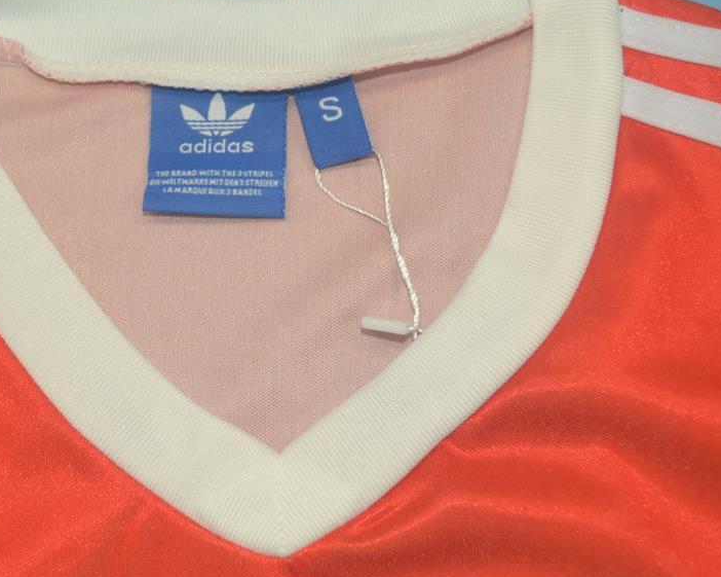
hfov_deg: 35.8
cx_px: 262
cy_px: 259
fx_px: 1109
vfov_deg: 29.1
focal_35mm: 52
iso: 200
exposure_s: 1/160
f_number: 4
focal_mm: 24
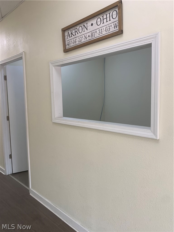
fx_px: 174
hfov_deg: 53.1
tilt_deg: -5.2
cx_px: 87
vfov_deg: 67.3
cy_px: 116
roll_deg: +2.3
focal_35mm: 26
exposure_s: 1/120
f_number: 1.8
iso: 50
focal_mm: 4.25
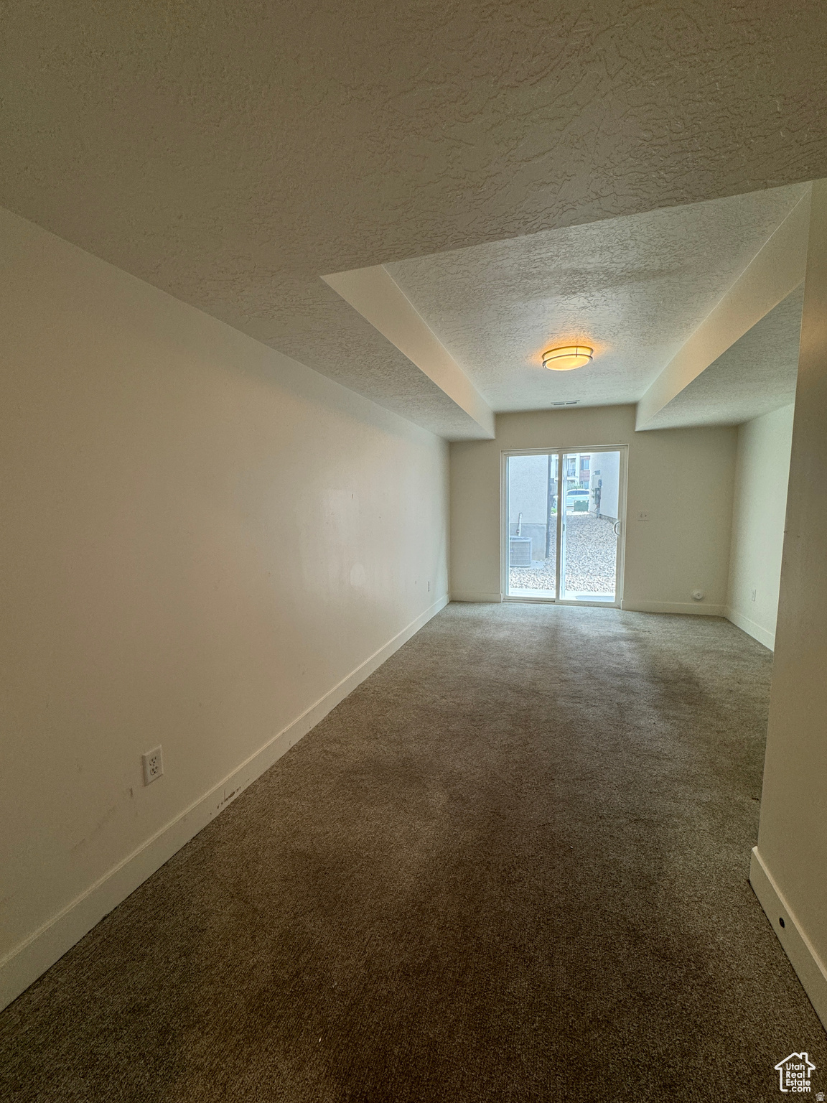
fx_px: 446
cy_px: 552
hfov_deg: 85.7
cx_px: 414
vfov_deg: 102.1
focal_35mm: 14
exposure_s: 1/120
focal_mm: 2.22
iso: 125
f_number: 2.2
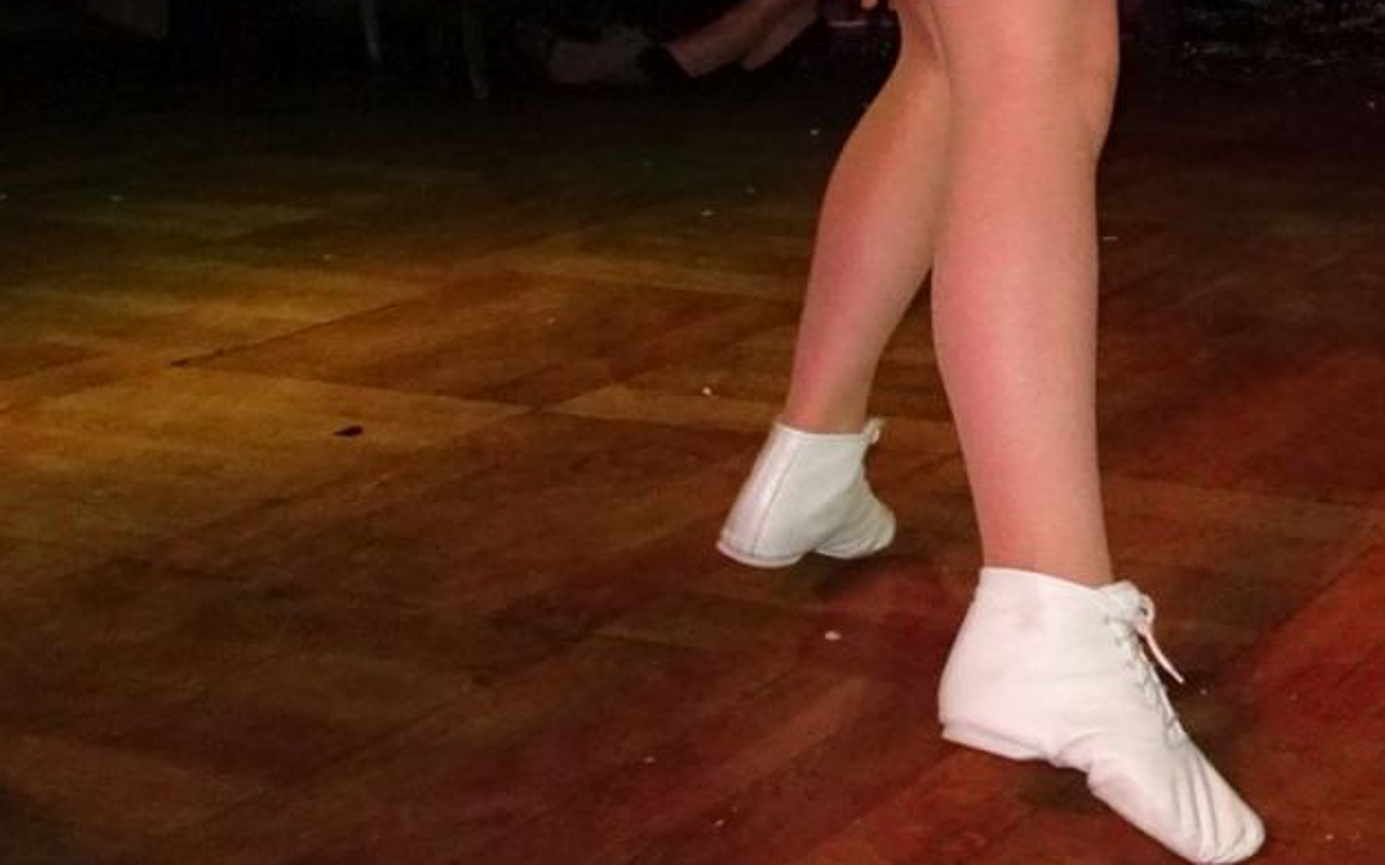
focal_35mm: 65
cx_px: 1569
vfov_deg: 19.0
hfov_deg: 28.3
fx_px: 2453
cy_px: -153
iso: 800
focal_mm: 4.1
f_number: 3.5
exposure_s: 1/500
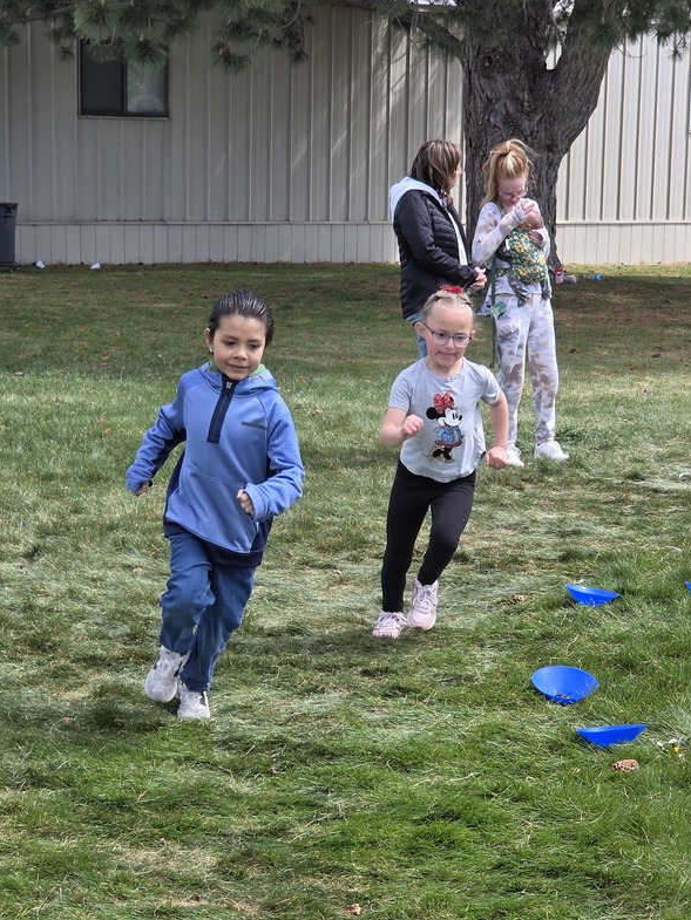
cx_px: 341
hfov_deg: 16.4
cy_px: 571
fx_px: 2395
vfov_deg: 21.7
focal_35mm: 90
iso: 25
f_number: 2.4
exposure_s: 1/458
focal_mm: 7
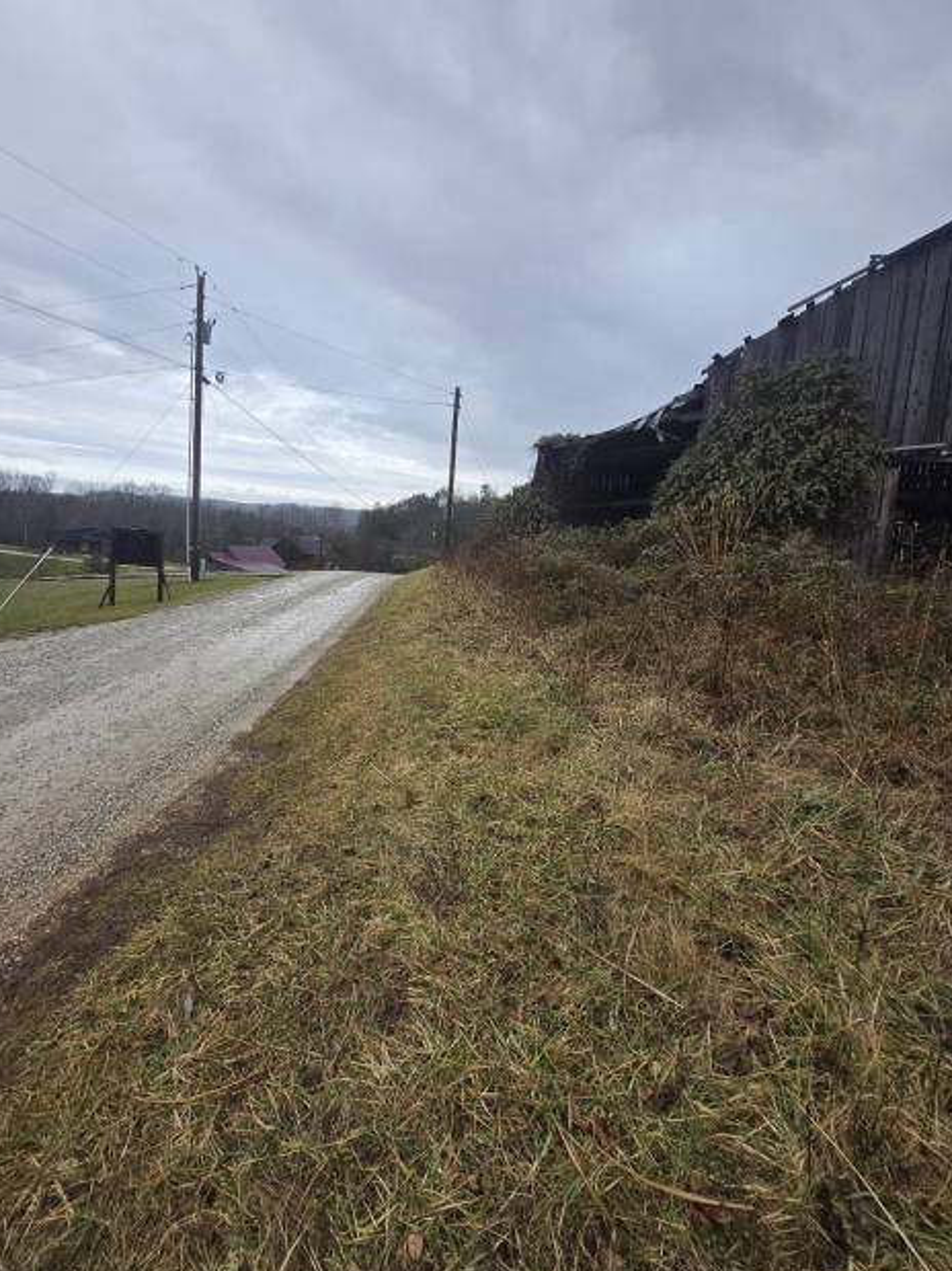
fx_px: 514
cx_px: 447
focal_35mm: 14
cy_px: 601
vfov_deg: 102.0
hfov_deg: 85.6
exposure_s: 1/222
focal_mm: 1.7
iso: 25
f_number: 2.2
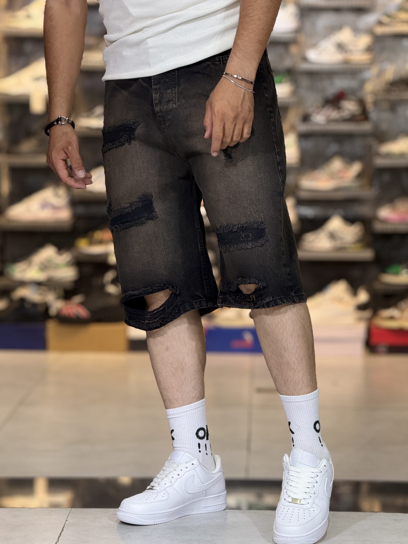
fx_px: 1886
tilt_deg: -4.8
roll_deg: -0.4
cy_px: 272
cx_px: 204
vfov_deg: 16.4
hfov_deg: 12.3
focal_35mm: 120
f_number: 2.8
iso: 160
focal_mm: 15.66
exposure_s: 1/100
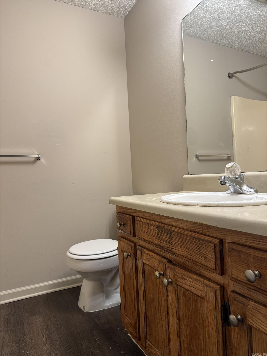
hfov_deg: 56.8
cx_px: 134
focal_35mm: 24
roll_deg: +2.4
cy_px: 178
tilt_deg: +0.4
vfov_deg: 71.6
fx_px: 247
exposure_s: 1/120
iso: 160
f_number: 1.78
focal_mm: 6.76
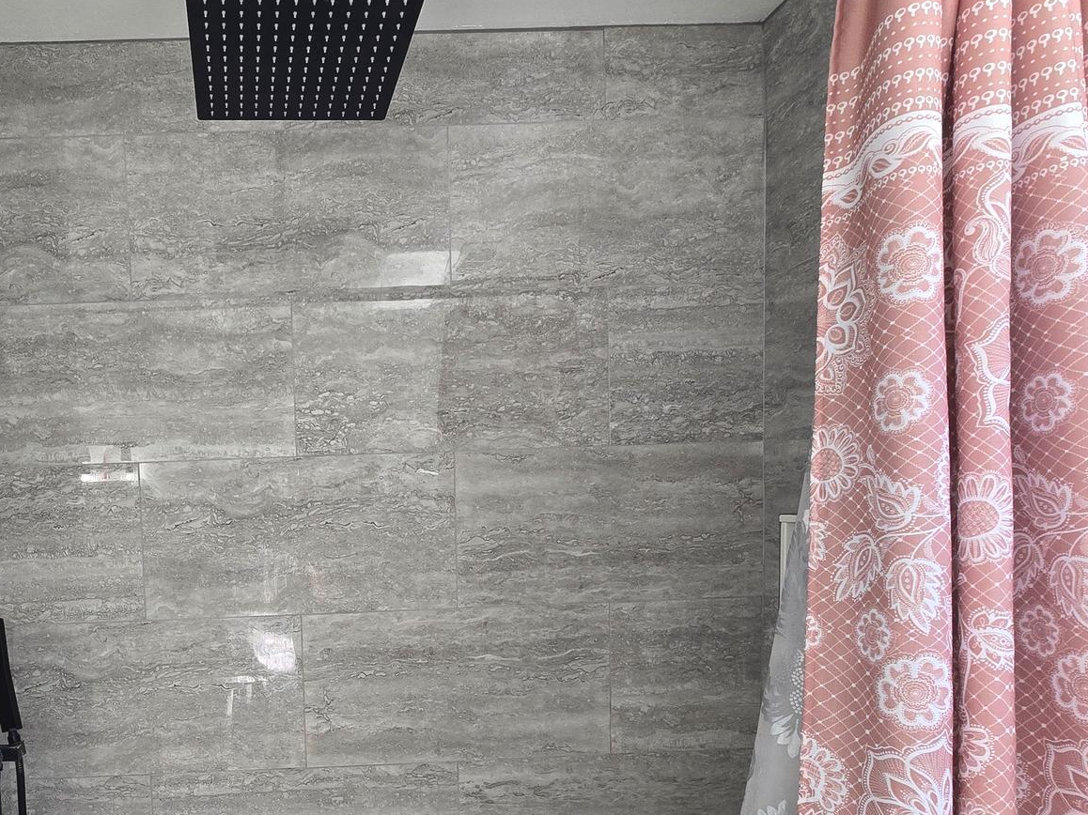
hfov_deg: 68.8
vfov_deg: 56.9
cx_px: 264
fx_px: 723
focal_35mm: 23
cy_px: 574
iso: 80
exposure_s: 1/120
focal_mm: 2.2
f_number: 2.2
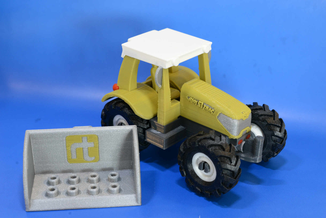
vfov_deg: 27.0
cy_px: 109
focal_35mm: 50
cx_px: 163
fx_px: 453
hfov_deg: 39.6
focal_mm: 50
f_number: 7.1
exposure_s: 1/80
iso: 1250
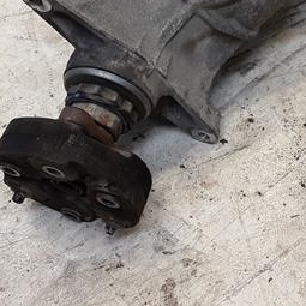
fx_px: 620
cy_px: 29
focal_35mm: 62
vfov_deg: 26.7
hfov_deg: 27.7
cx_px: 162
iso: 40
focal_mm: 2.91
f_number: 1.9
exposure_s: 1/50
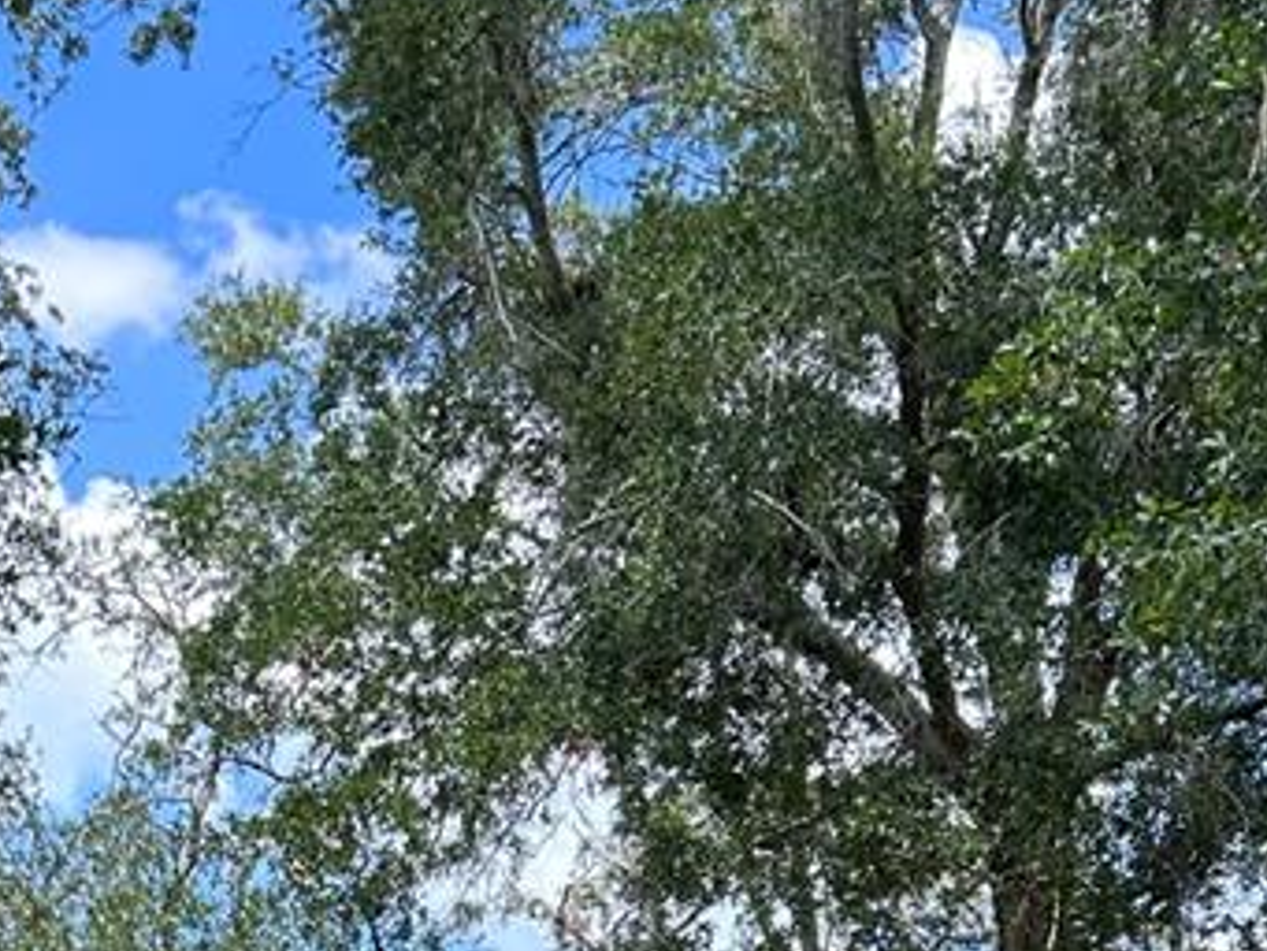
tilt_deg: +9.0
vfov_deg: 17.5
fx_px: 2856
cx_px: 89
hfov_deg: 24.2
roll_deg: -1.1
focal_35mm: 78
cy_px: 1319
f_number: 1.5
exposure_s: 1/775
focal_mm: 5.7
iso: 50
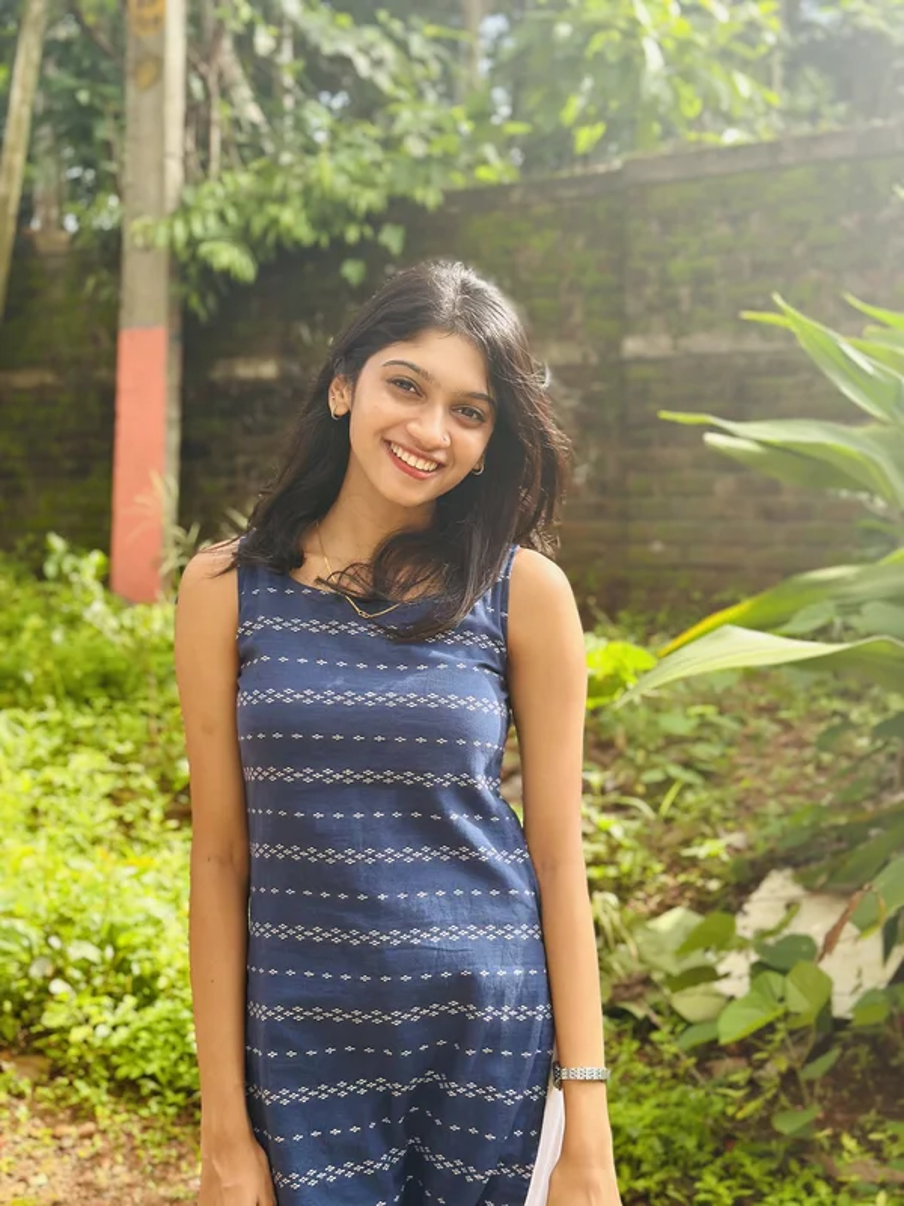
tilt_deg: -4.6
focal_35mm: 48
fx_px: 1671
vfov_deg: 39.7
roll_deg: +0.8
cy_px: 603
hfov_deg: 30.3
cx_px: 452
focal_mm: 6.86
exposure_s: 1/694
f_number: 1.78
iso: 80
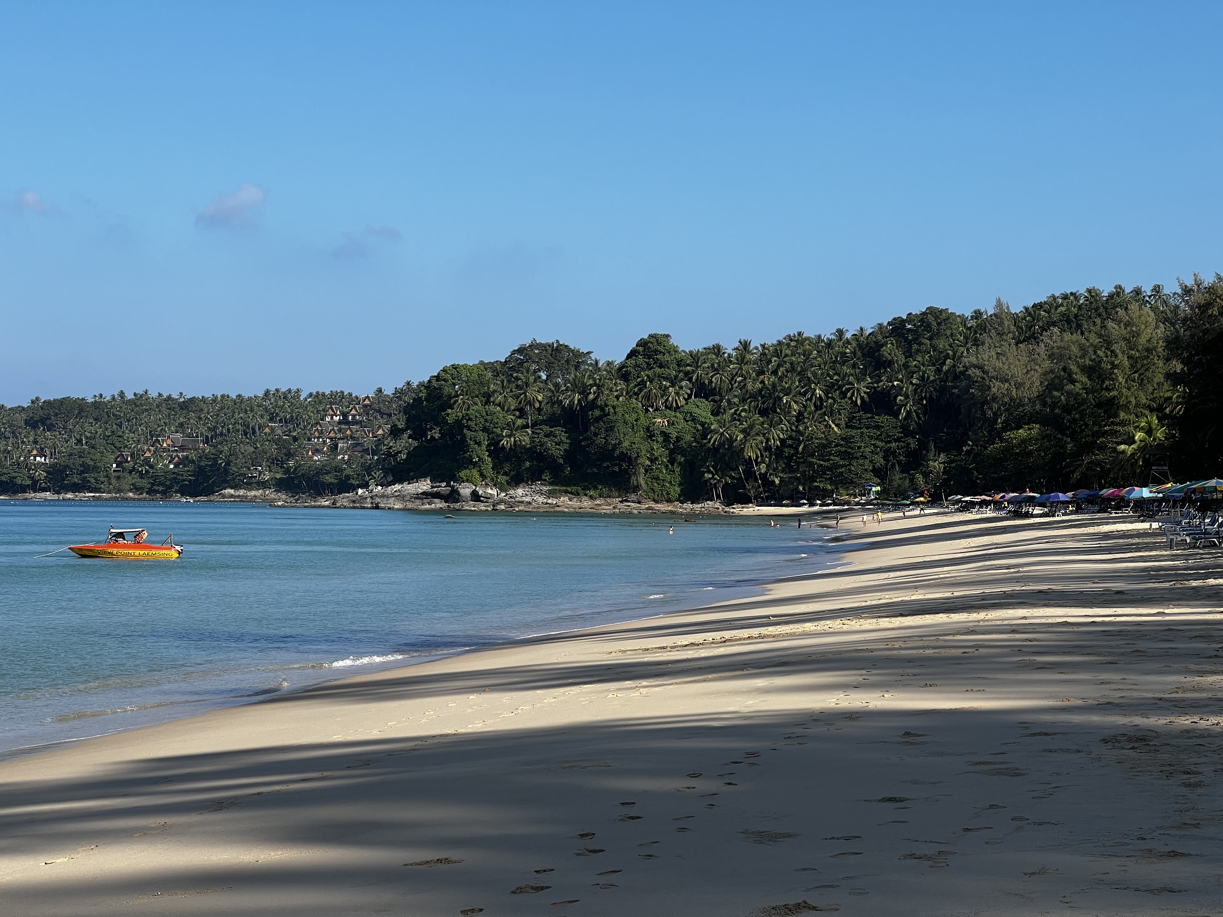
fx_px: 2720
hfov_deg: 25.3
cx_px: 612
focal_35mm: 77
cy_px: 458
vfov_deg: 19.1
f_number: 2.8
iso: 32
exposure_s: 1/847
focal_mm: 9
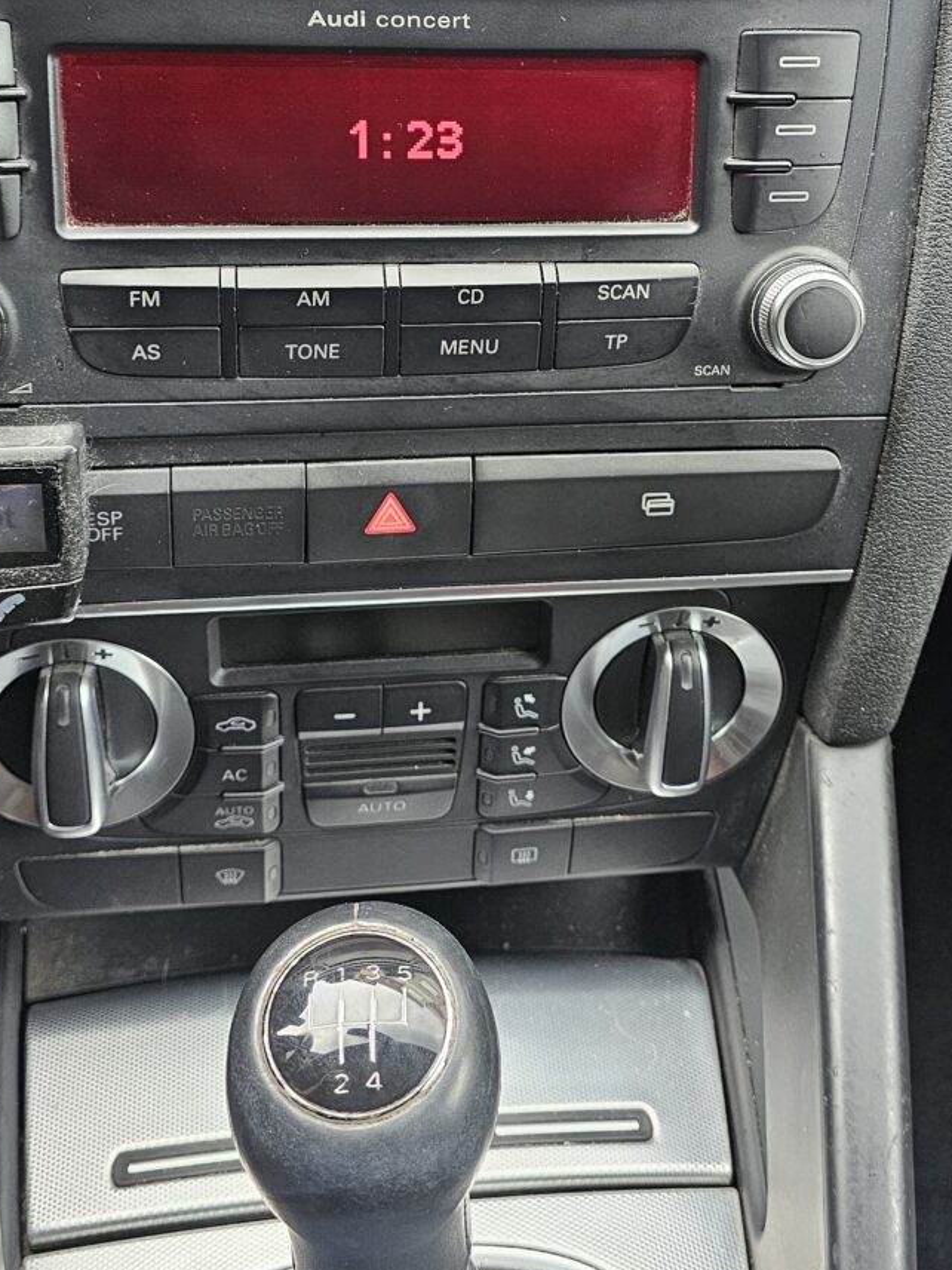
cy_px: 307
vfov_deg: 42.4
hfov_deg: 33.6
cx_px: 512
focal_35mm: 43
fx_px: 1577
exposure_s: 1/100
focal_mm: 6.3
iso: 400
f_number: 1.7
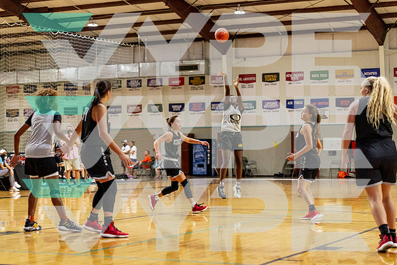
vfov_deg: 19.5
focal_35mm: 70
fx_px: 772
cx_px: 198
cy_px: 132
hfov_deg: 28.8
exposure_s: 1/800
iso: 2500
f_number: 2.8
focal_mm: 70
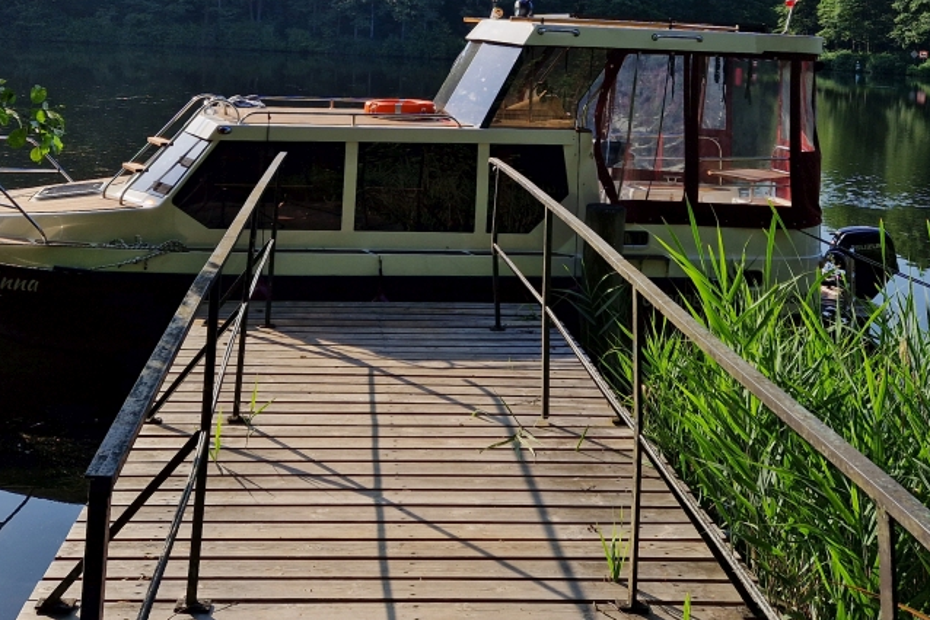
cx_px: 464
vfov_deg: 31.5
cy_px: 42
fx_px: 1033
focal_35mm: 40
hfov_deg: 48.5
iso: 50
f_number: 1.8
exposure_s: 1/2120
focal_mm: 5.4
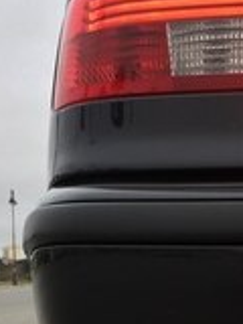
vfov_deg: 20.1
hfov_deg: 16.4
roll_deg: +1.3
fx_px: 842
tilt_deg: -8.6
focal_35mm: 90
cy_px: 411
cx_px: 172
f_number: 2.2
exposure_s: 1/153
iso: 32
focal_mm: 4.15
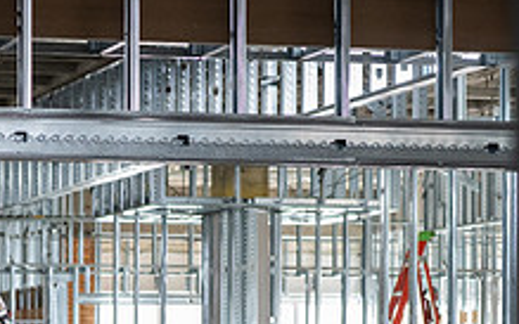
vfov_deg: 6.9
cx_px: 88
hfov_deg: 11.0
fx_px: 2674
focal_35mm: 189
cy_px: 426
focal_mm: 70
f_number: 3.5
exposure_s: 1/400
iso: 6400
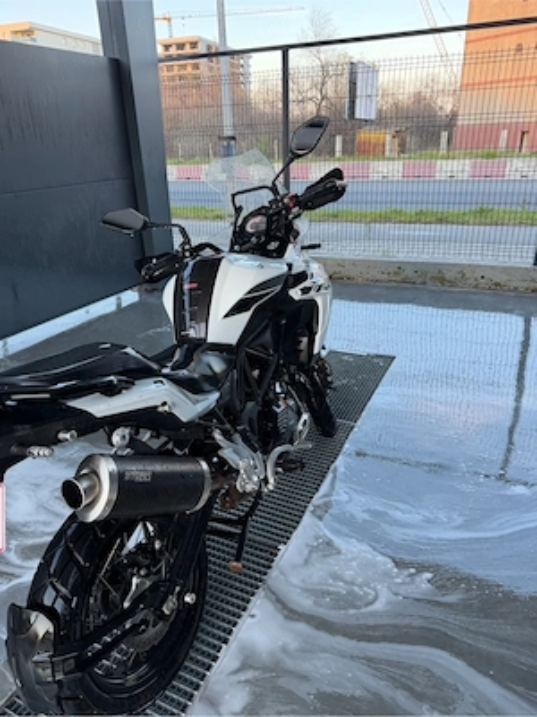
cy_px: 358
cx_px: 268
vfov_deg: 71.6
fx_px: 496
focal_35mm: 24
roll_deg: +1.6
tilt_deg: -24.5
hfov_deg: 56.8
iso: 125
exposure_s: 1/121
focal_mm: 6.76
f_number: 1.78
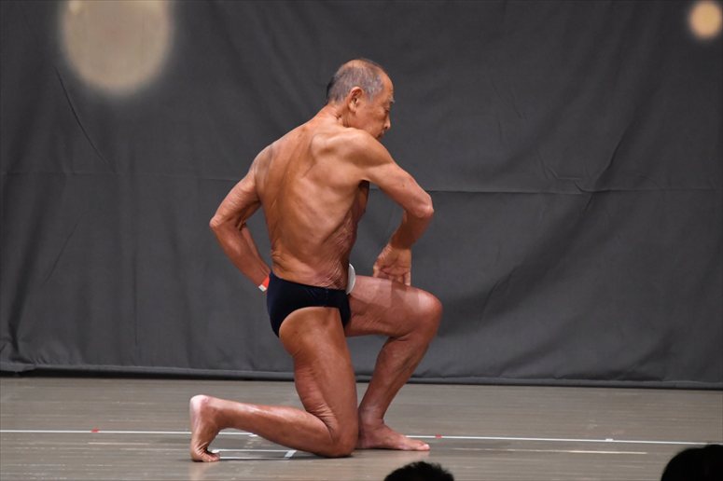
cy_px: 240
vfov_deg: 4.4
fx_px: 6323
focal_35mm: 315
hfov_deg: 6.5
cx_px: 362
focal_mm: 210
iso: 6400
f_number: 5.6
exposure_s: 1/400
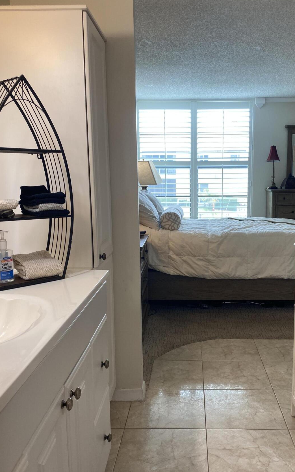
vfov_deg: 58.1
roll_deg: -0.3
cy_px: 243
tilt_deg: -7.9
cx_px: 174
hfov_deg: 38.2
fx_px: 424
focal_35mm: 33
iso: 80
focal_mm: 4.25
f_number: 1.8
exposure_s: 1/120
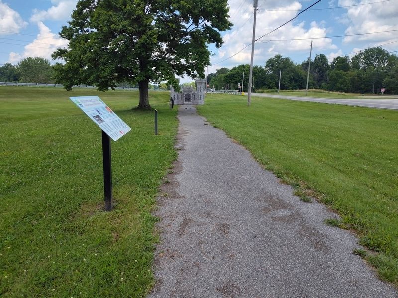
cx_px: 199
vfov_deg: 58.9
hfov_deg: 73.9
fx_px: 264
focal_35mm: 23
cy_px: 149
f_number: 1.8
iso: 100
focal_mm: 5.56
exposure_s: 1/1697
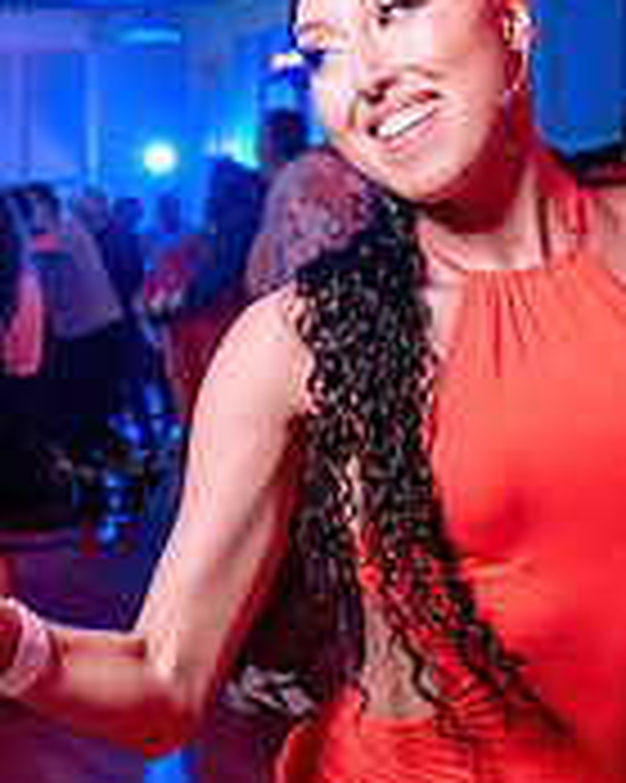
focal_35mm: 91
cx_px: -135
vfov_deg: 21.0
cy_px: 421
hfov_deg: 16.2
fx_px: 2109
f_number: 3.5
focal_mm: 29
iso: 800
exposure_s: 1/60
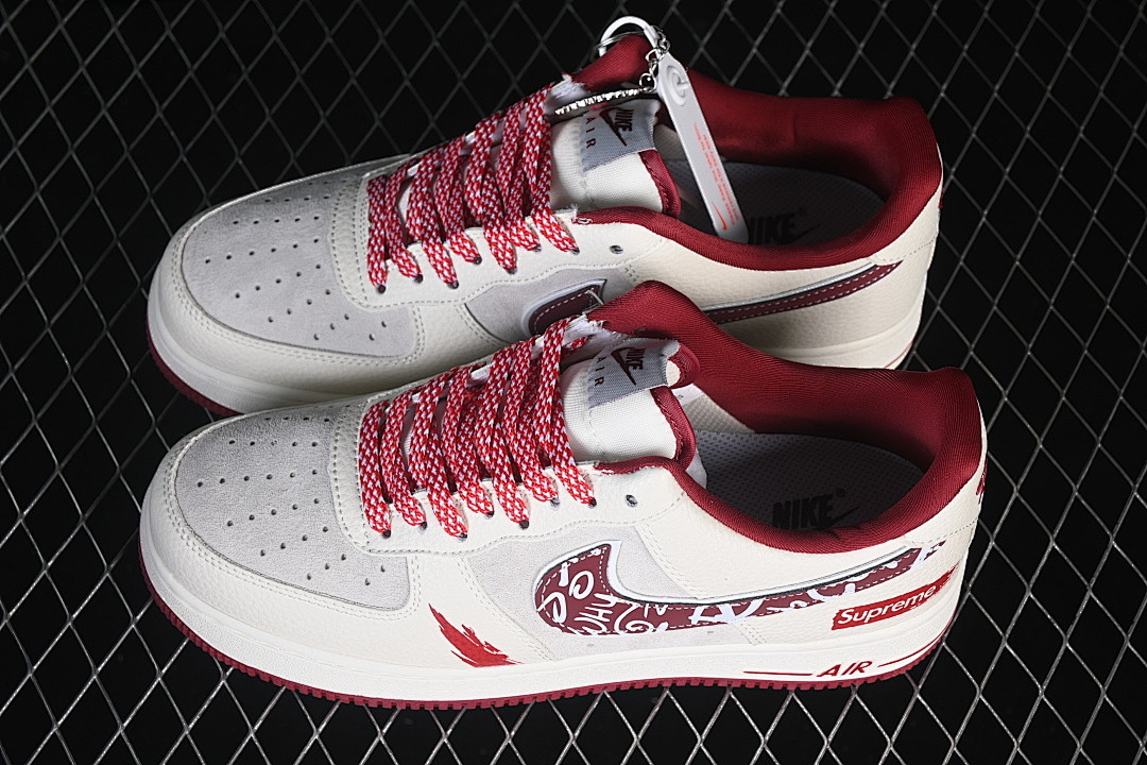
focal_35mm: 75
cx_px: 574
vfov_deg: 18.2
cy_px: 382
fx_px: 2389
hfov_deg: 27.0
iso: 160
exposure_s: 1/80
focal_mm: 50
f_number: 7.1
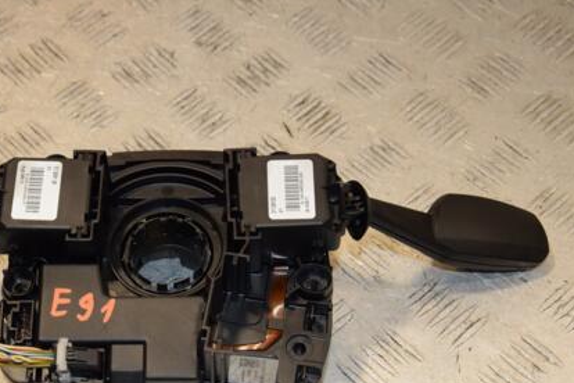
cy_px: 266
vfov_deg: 15.7
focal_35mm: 87
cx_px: 162
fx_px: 1387
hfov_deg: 23.2
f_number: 6.3
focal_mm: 40
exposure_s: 1/200
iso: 800
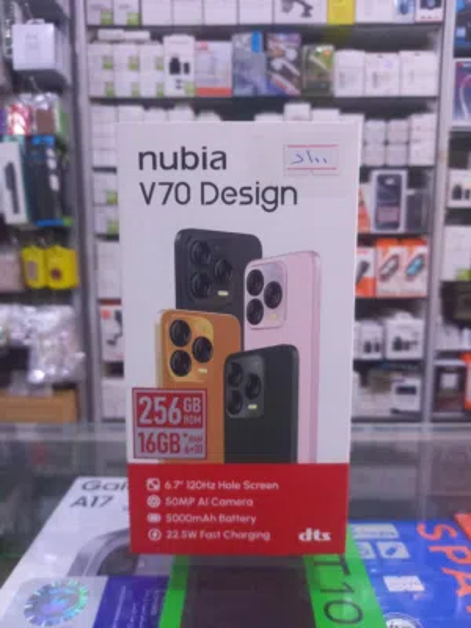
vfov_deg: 69.4
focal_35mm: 25
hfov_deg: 54.9
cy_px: 314
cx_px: 236
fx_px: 454
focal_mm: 4.6
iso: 160
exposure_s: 1/50
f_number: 2
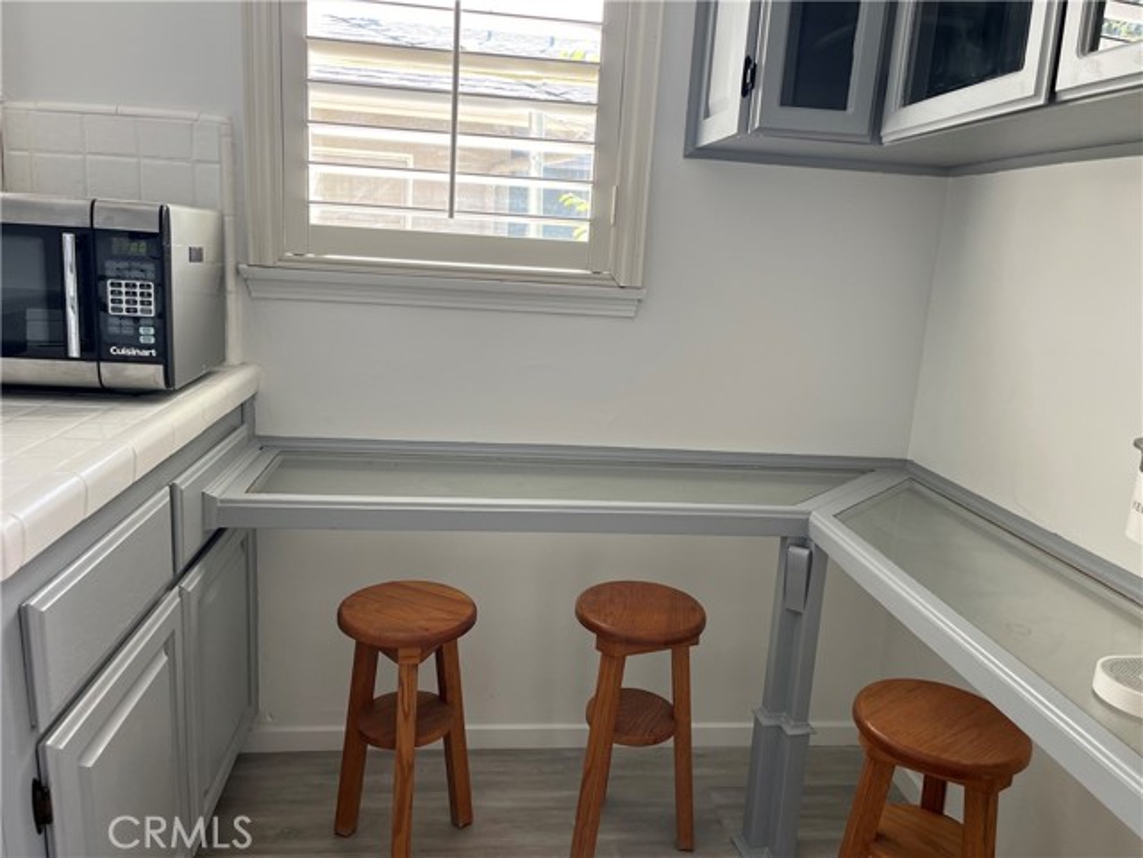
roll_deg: -4.0
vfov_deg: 53.1
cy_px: 429
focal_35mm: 26
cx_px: 572
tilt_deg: -12.9
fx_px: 859
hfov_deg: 67.3
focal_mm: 5.1
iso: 64
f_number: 1.6
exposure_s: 1/121
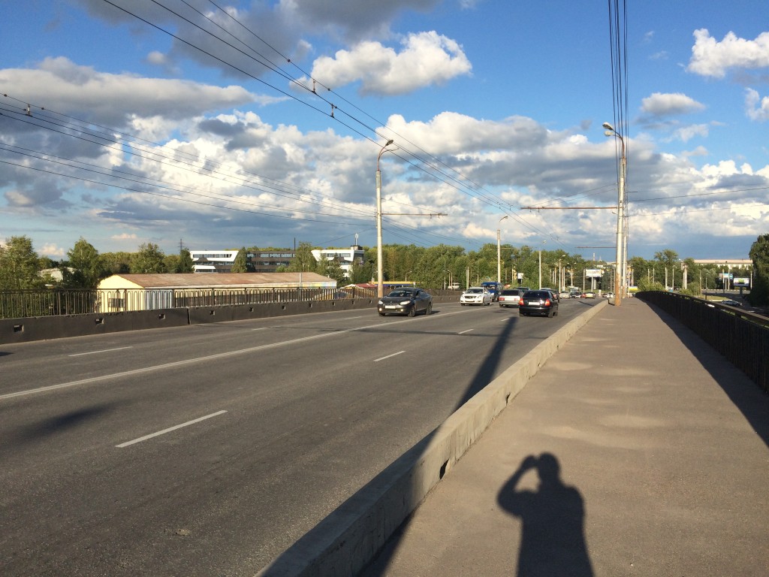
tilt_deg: -1.9
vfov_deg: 48.2
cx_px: 384
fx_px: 644
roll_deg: +1.1
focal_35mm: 29
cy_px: 288
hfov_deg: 61.7
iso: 32
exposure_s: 1/2160
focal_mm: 4.15
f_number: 2.2
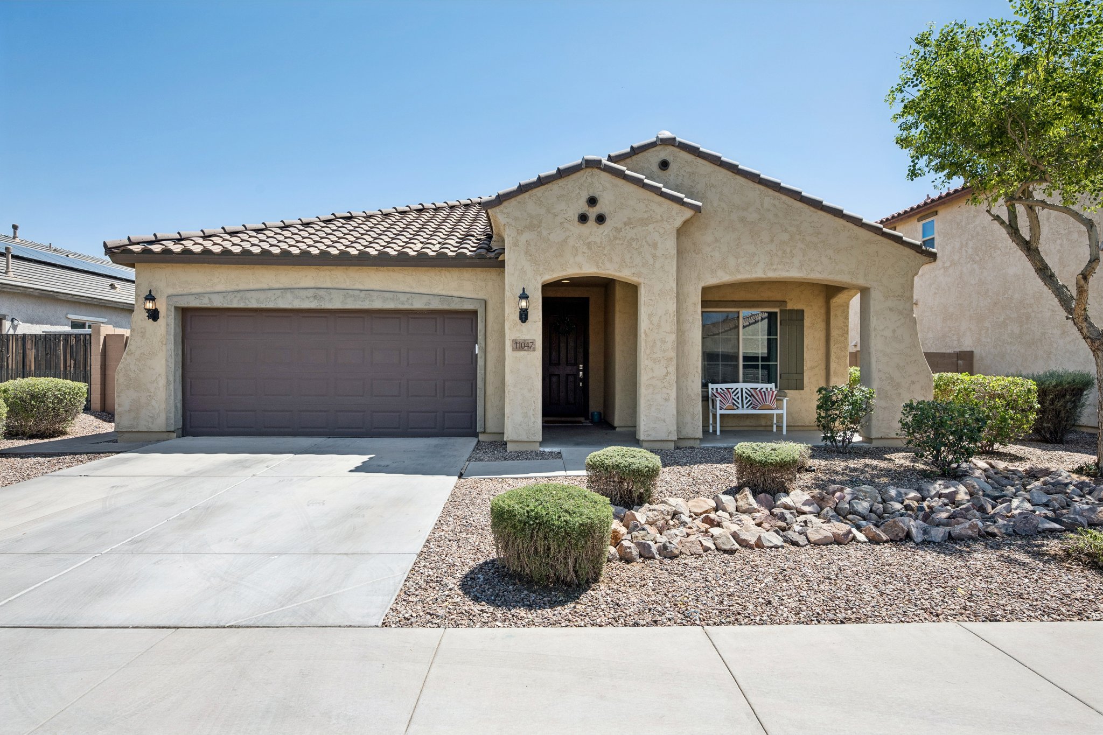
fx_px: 613
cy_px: 368
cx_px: 552
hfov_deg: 84.0
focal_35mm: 20
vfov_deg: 61.9
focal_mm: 20
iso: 320
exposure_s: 1/500
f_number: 8
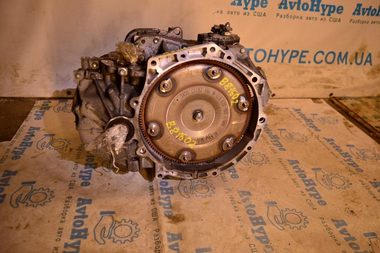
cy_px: 126
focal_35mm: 30
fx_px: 316
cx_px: 190
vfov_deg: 43.5
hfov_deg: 62.0
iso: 1600
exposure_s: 1/400
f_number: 4
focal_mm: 20
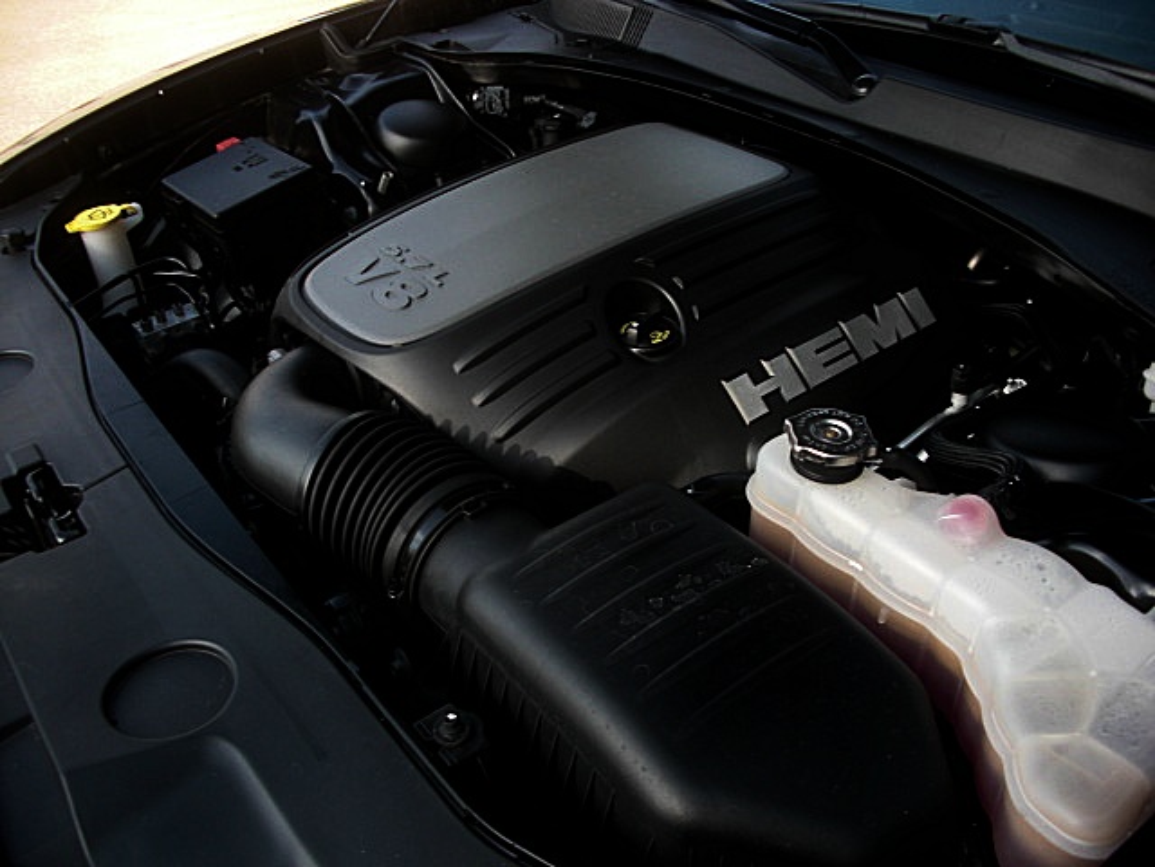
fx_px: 1201
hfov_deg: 51.4
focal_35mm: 36
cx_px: 578
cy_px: 434
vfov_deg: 39.7
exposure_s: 1/125
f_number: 2.8
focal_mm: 6.3
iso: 50
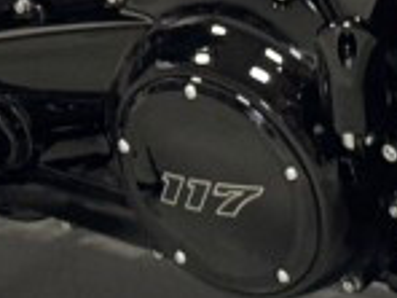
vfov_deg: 4.2
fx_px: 3968
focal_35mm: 346
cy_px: -352
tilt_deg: -11.0
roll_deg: +0.9
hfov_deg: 5.7
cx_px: 495
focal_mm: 6.76
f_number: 1.78
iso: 200
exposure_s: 1/40
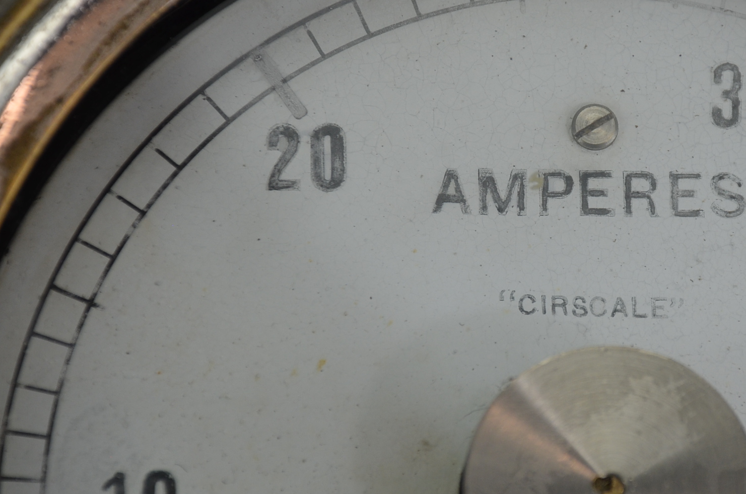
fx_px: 6966
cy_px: 262
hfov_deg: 6.1
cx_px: 589
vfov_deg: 4.1
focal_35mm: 337
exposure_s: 1/250
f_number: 5.6
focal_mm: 135
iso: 400
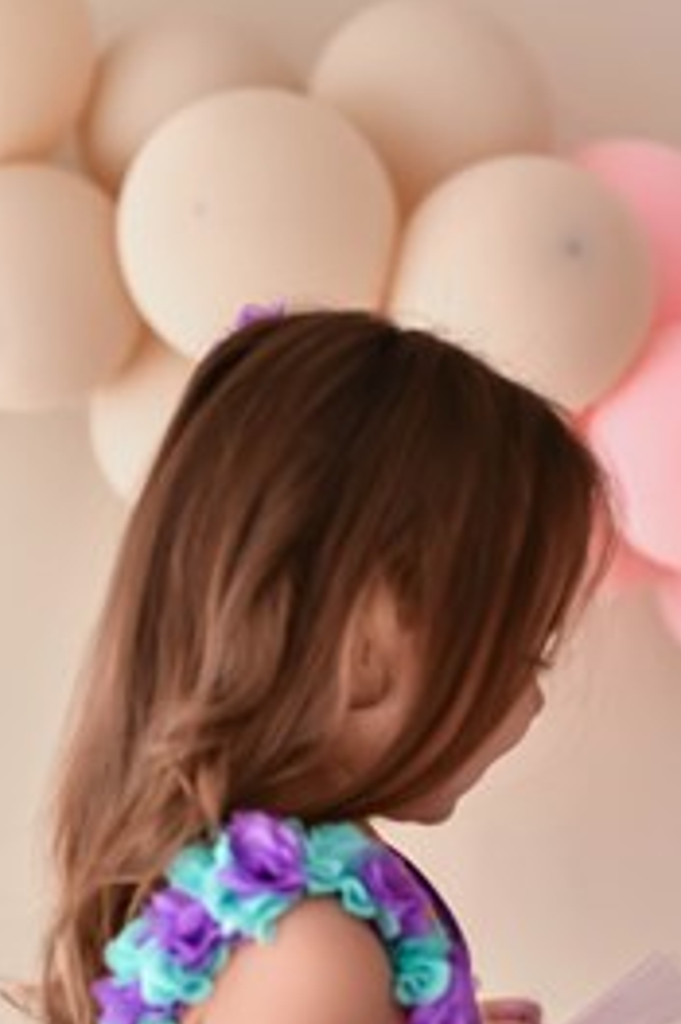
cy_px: 812
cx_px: 350
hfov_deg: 17.5
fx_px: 2216
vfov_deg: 25.6
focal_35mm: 78
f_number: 2
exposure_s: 1/320
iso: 125
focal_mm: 35
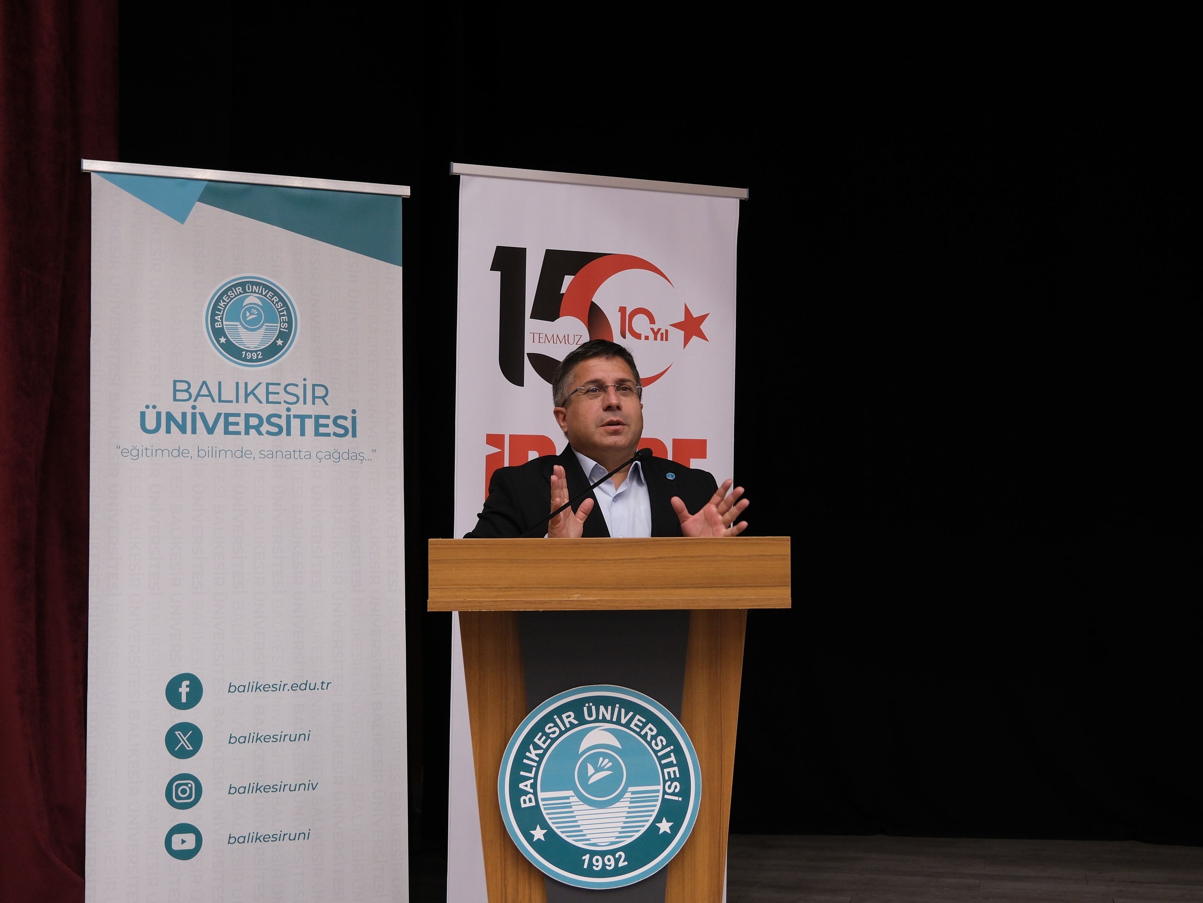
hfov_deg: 39.7
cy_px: 449
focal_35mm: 48
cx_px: 588
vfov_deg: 30.3
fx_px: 1668
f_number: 4
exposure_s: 1/26
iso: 1250
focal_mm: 29.2
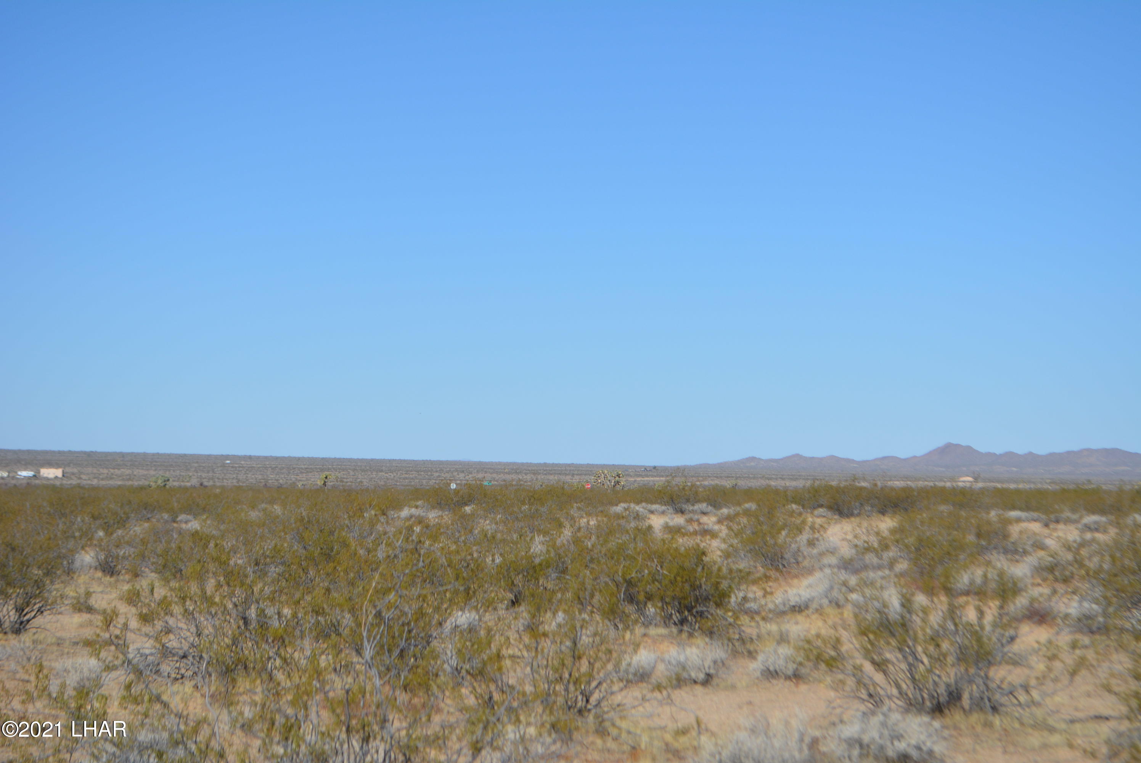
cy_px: 382
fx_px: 2617
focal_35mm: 82
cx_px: 570
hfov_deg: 24.6
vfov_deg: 16.6
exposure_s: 1/2000
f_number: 8
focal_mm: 55
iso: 400
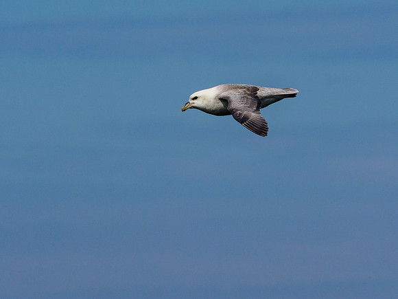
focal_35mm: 1045
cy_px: 43
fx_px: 12021
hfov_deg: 1.9
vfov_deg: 1.4
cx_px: 225
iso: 200
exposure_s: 1/2500
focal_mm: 300
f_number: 7.1
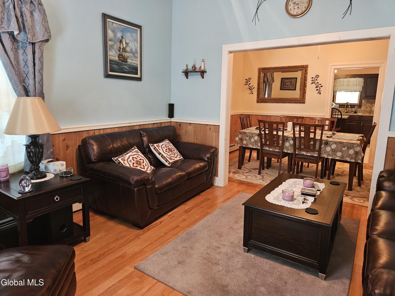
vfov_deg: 58.9
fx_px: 262
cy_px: 148
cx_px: 198
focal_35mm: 23
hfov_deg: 73.9
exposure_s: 1/40
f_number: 1.8
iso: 500
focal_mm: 5.4
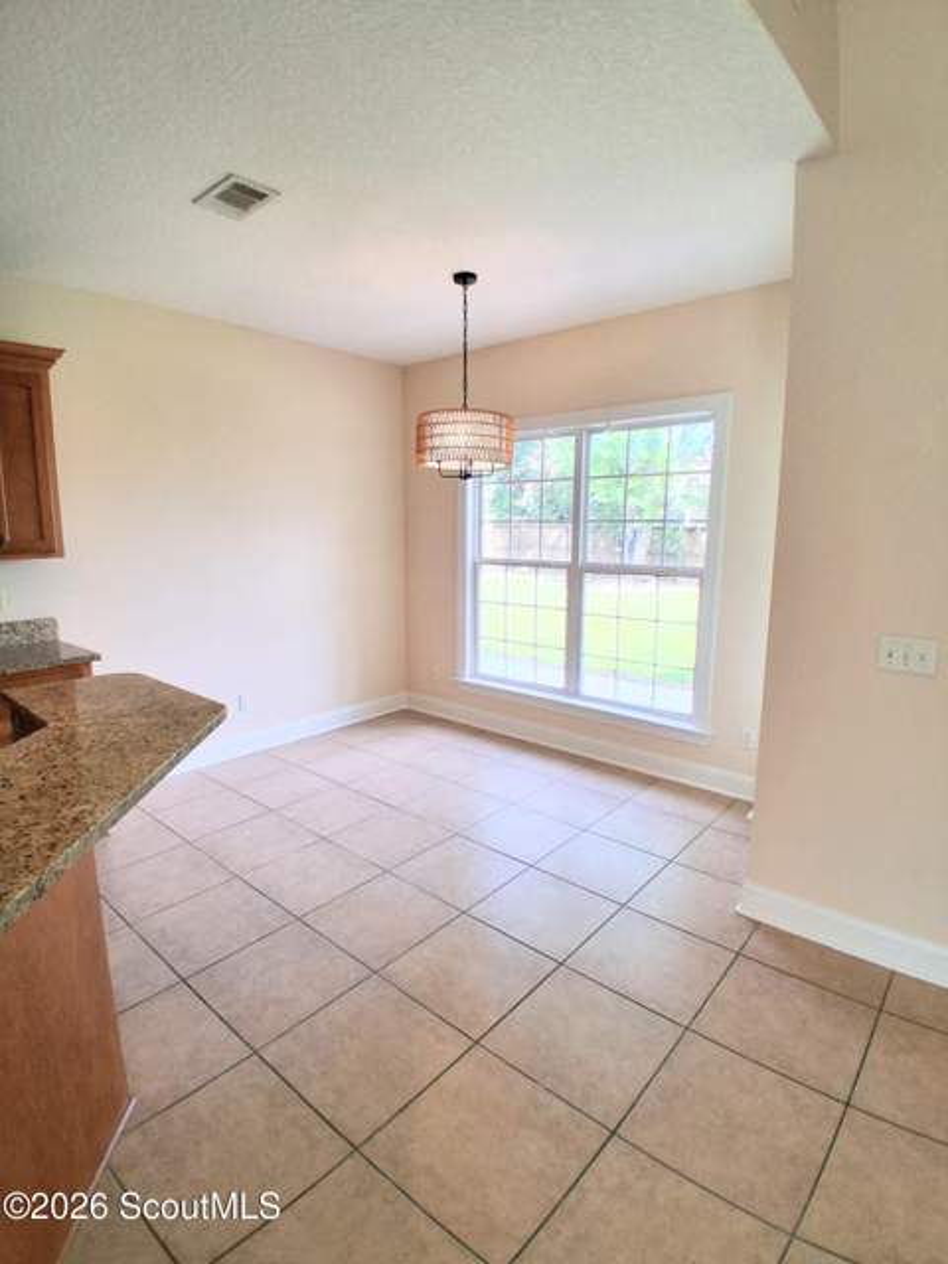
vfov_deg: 91.0
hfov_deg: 74.7
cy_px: 632
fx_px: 621
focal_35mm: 17
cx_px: 474
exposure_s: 1/120
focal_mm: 1.4
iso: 50
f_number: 2.2
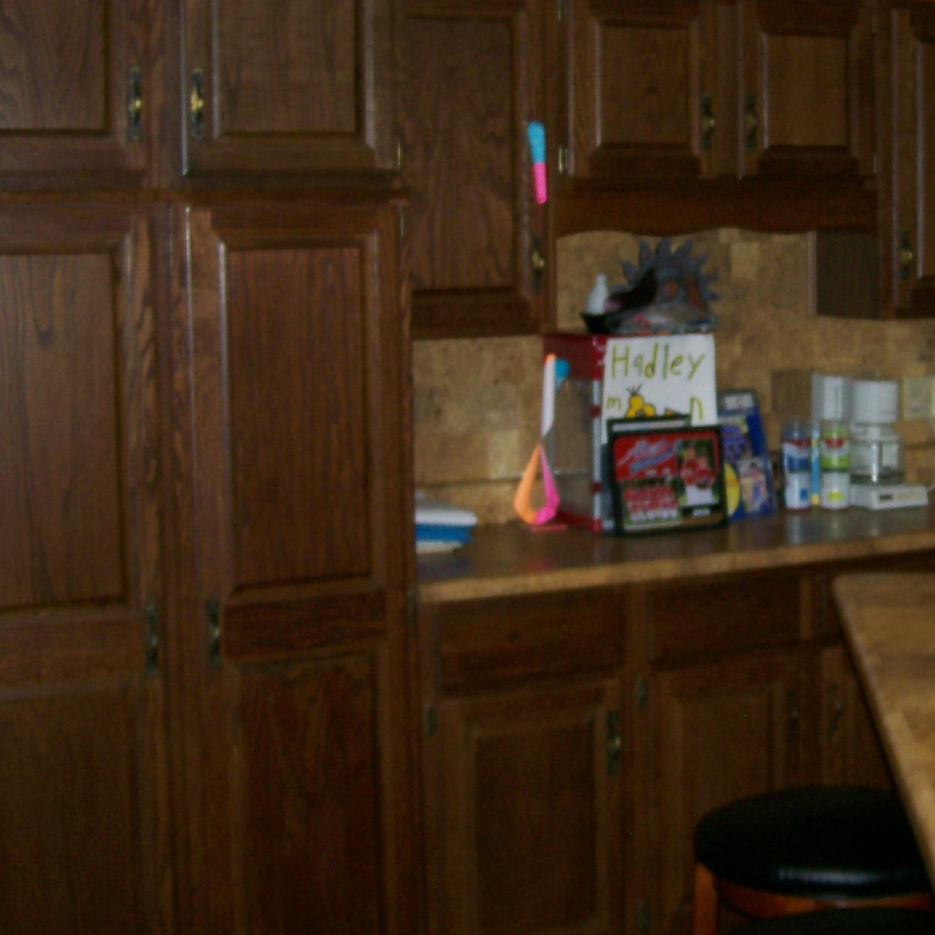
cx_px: 672
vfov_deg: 28.9
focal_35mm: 59
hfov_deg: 28.7
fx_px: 1803
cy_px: 329
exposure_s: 1/64
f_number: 2.7
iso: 80
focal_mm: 6
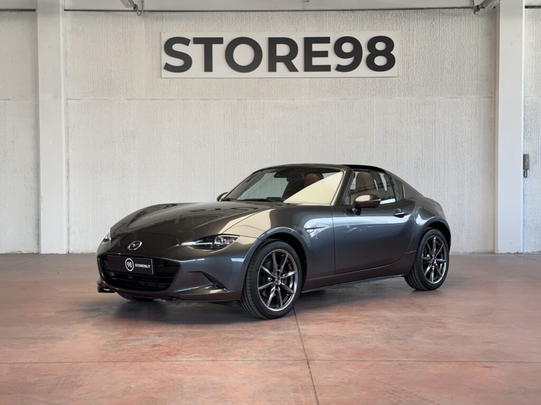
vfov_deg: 30.3
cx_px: 270
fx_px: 750
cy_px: 202
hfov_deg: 39.7
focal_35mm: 48
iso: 80
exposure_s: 1/113
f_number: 1.78
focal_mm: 6.86
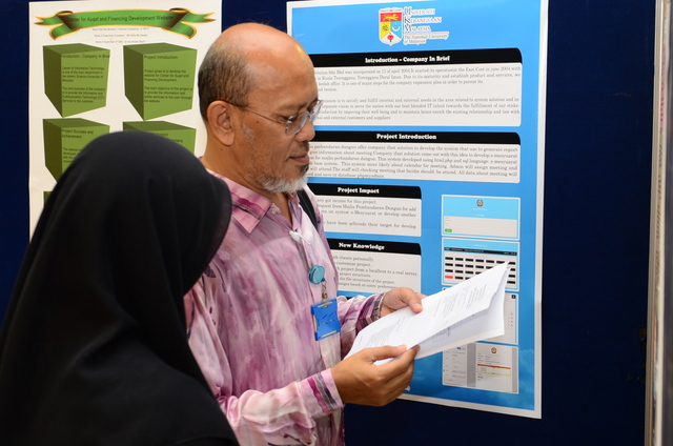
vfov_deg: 23.7
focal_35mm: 57
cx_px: 336
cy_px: 223
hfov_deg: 35.1
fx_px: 1063
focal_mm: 38
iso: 500
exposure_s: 1/60
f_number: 4.5
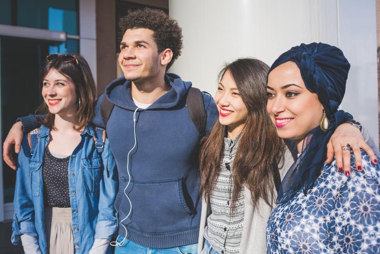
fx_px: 369
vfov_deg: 37.9
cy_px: 127
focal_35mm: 35
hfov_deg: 54.4
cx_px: 190
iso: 250
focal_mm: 35
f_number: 4.5
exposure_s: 1/1000
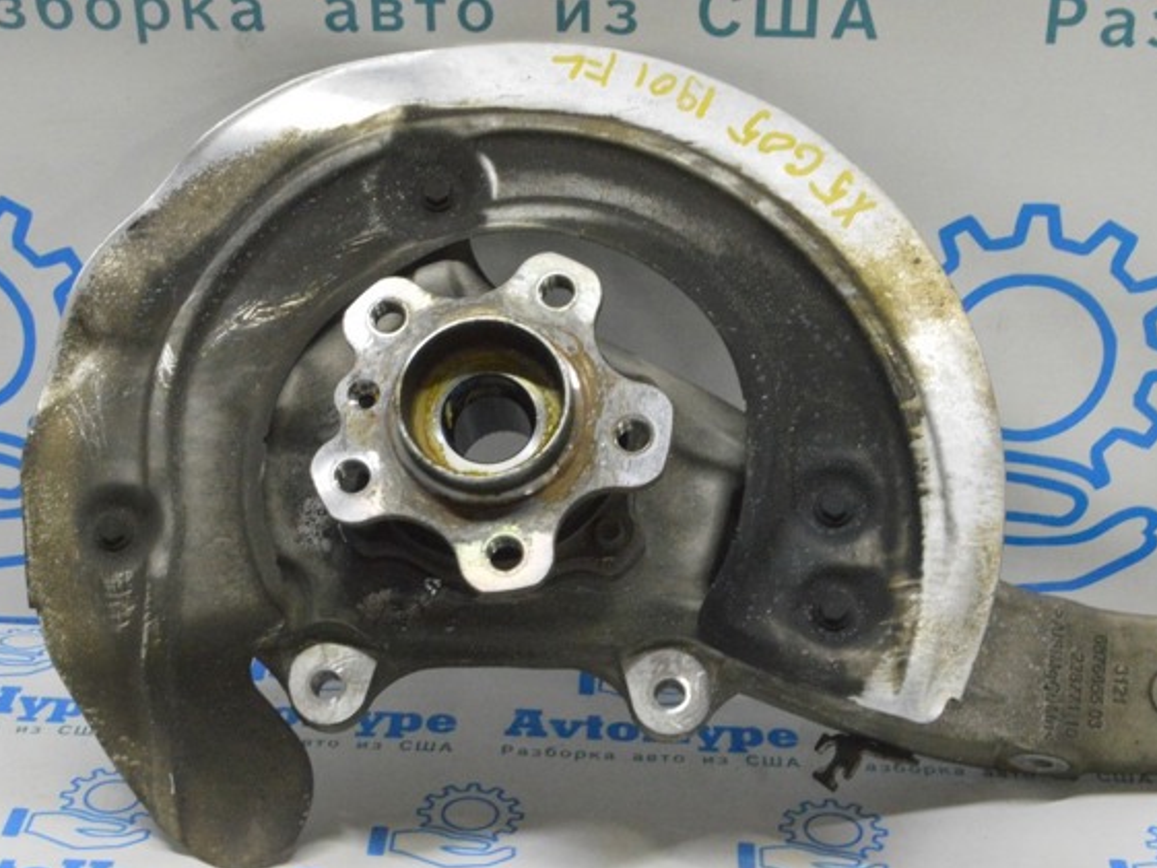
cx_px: 511
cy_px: 436
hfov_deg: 28.1
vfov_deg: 21.3
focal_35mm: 69
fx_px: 2307
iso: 6400
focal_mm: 42
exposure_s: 1/20
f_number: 20
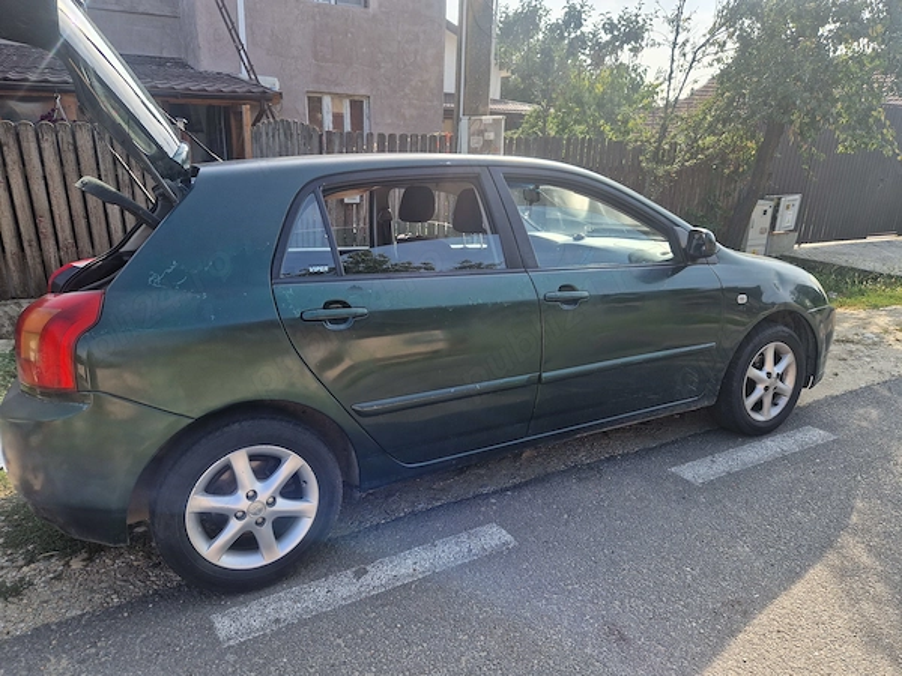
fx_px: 599
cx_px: 451
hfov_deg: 73.9
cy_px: 338
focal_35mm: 23
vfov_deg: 58.9
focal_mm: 5.4
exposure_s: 1/412
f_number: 1.8
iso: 50
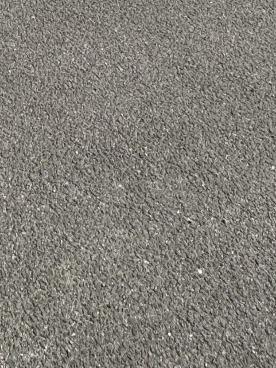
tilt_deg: -2.0
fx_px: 723
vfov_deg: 17.6
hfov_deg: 19.8
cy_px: -406
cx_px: -90
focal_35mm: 68
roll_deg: -0.4
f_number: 2.2
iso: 50
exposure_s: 1/2273
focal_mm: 2.22
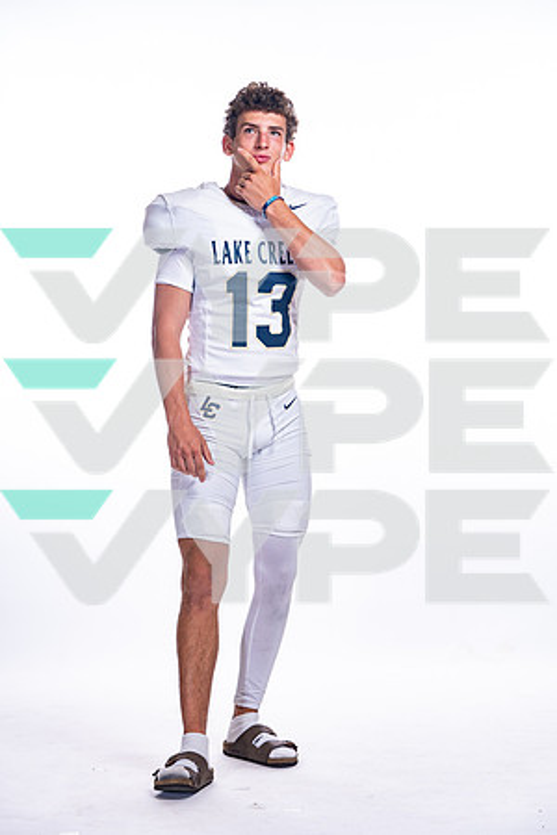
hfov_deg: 14.0
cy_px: 418
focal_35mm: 98
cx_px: 278
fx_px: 2274
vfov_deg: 20.8
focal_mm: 98
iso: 400
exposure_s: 1/250
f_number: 6.3
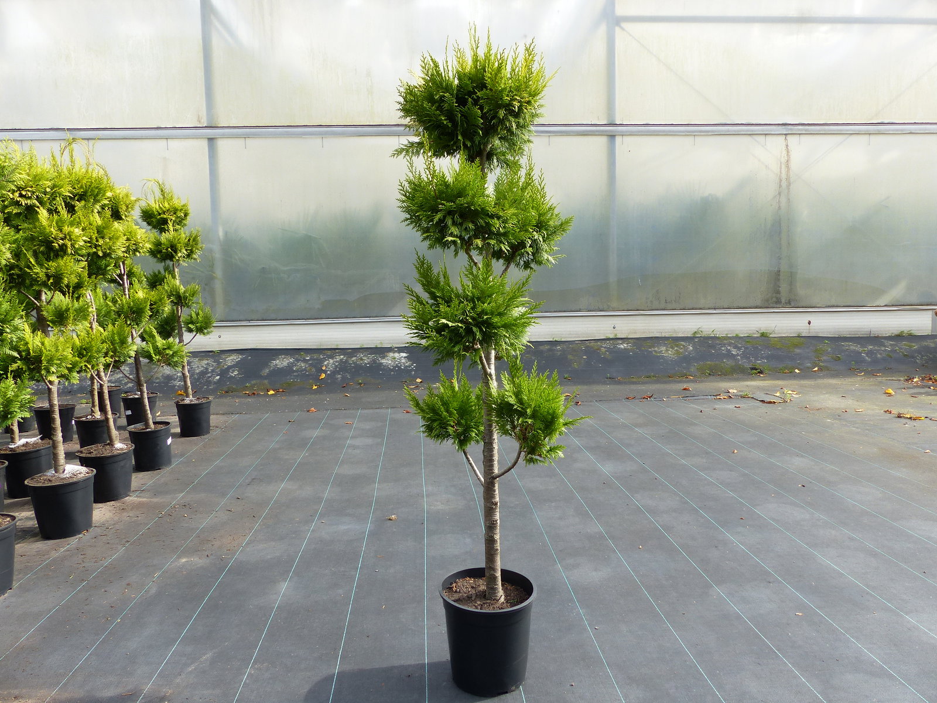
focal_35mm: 25
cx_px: 468
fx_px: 677
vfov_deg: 54.9
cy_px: 352
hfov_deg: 69.4
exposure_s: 1/200
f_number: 4
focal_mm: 4.5
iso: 100
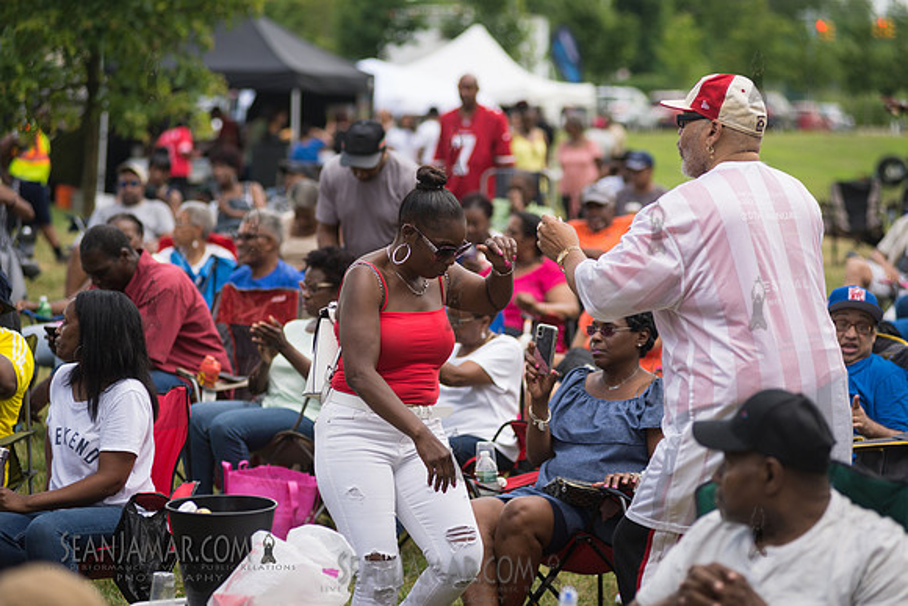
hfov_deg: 15.2
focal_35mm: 135
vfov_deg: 10.2
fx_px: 3406
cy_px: 303
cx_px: 454
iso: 400
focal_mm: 135
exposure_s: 1/500
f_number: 4
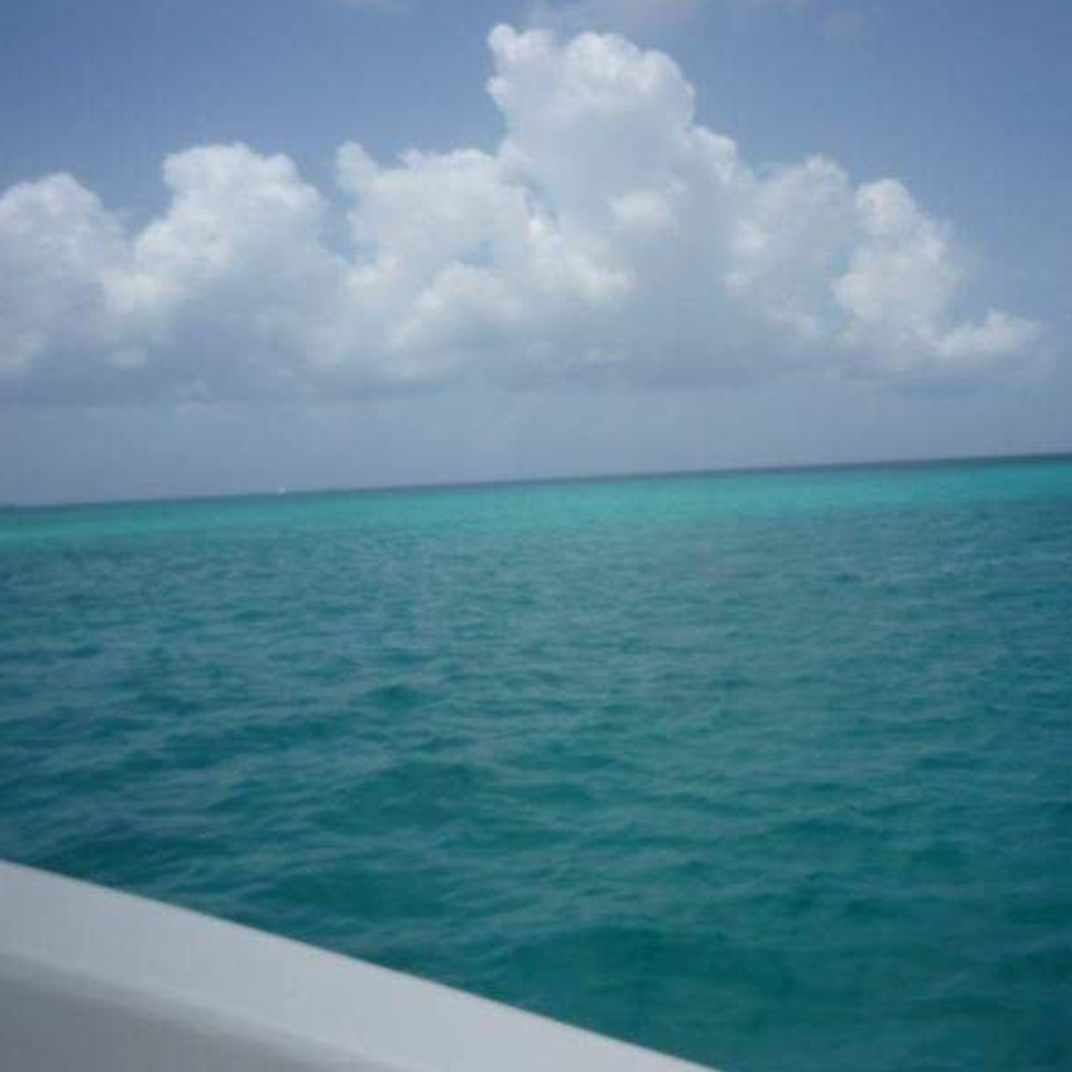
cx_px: 681
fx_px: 1331
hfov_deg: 43.5
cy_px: 533
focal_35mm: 38
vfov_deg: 43.9
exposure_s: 1/800
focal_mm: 5.2
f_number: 5.6
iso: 100
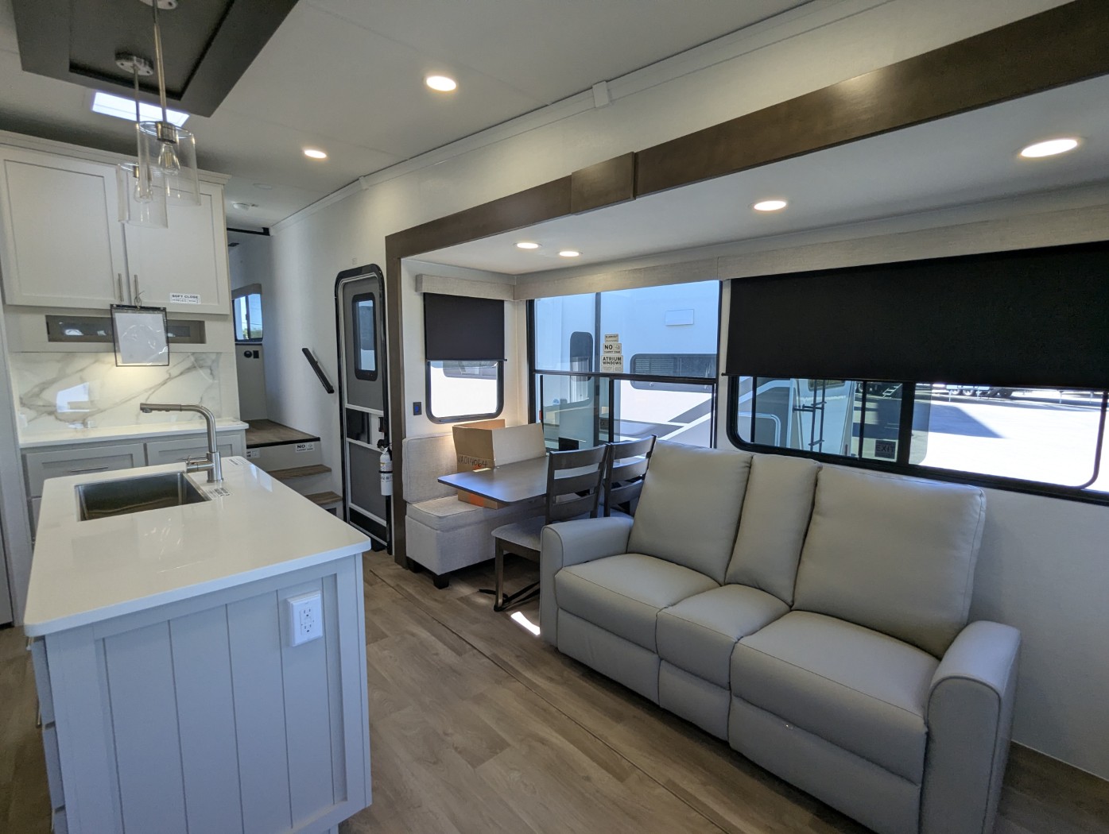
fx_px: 513
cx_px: 554
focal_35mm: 16
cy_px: 417
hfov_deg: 94.4
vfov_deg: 78.2
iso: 111
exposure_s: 1/187
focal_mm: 2.35
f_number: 2.2
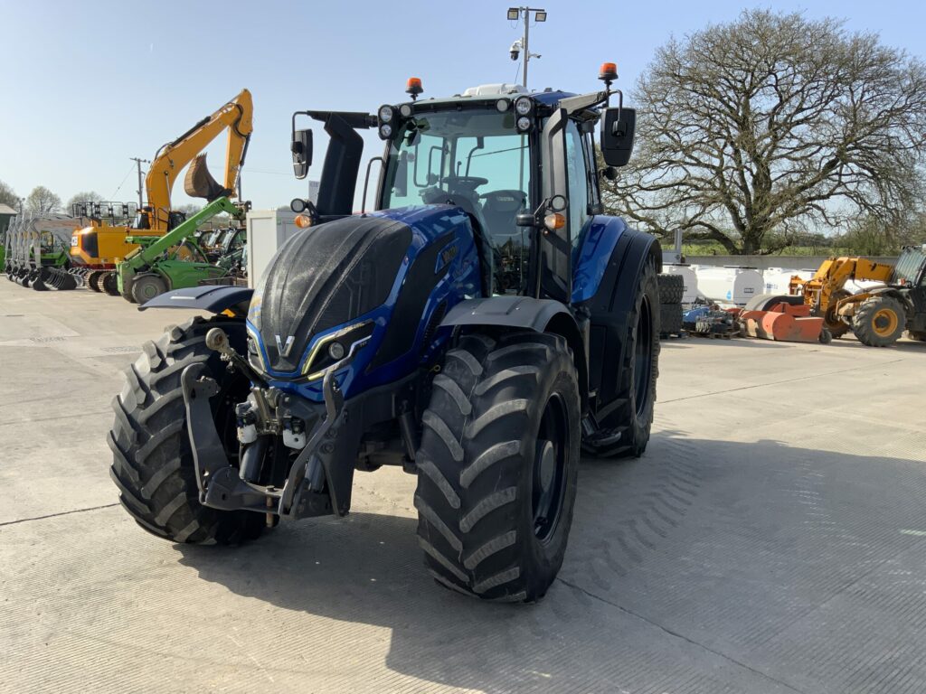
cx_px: 463
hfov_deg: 61.7
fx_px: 776
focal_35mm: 29
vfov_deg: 48.2
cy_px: 347
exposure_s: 1/1121
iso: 16
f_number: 1.8
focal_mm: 3
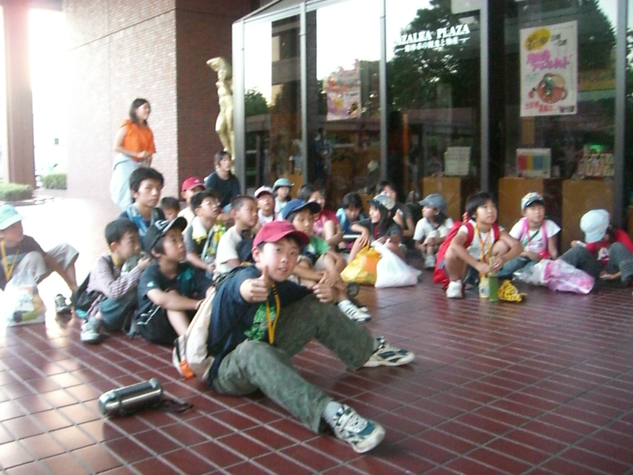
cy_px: 238
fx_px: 695
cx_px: 316
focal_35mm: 38
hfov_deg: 49.0
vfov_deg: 37.7
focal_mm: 6.2
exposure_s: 1/50
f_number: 2.7
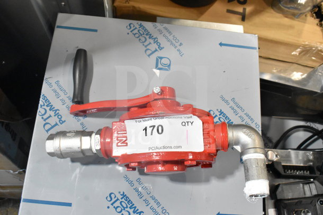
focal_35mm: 33
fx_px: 296
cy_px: 108
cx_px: 162
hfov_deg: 57.2
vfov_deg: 40.0
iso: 6400
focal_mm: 22
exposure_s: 1/320
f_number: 10
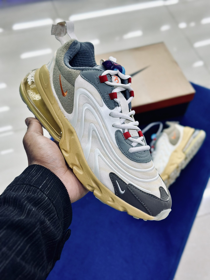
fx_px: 388
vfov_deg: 39.7
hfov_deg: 30.3
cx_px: 105
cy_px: 140
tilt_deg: -54.5
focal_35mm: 48
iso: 64
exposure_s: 1/100
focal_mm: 6.86
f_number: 1.78
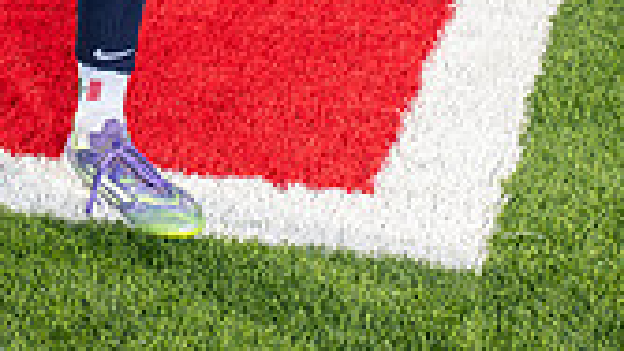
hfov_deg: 18.7
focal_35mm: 113
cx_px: 108
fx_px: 1870
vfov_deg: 9.6
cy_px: -470
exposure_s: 1/400
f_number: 6.3
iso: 100
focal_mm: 40
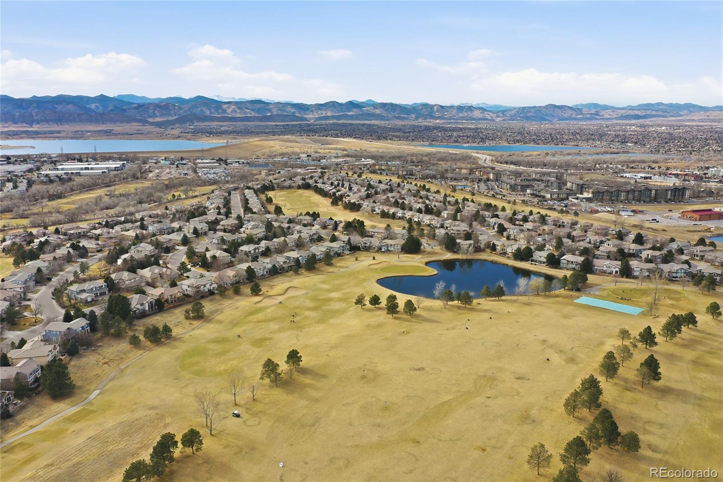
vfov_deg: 46.4
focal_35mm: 28
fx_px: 562
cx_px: 362
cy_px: 241
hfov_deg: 65.5
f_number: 5.6
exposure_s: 1/320
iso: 100
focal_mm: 10.3
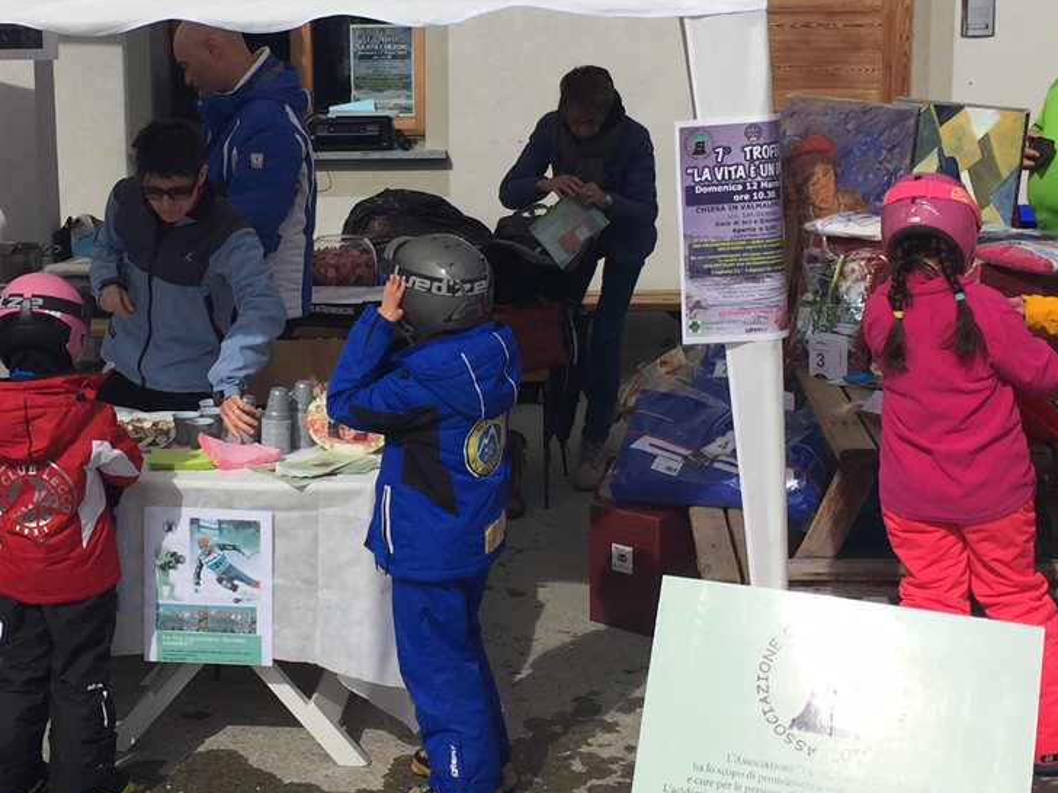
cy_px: 304
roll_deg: +0.6
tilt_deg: -9.4
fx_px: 1987
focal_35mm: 65
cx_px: 372
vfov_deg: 22.5
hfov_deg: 29.7
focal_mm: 4.15
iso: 32
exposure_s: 1/4405
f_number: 2.2
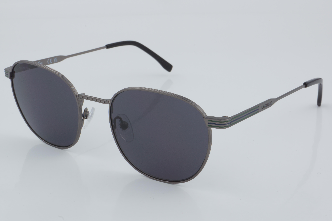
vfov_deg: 18.2
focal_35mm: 75
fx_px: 692
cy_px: 110
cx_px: 166
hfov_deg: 27.0
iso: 100
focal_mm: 50
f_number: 32
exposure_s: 1/4
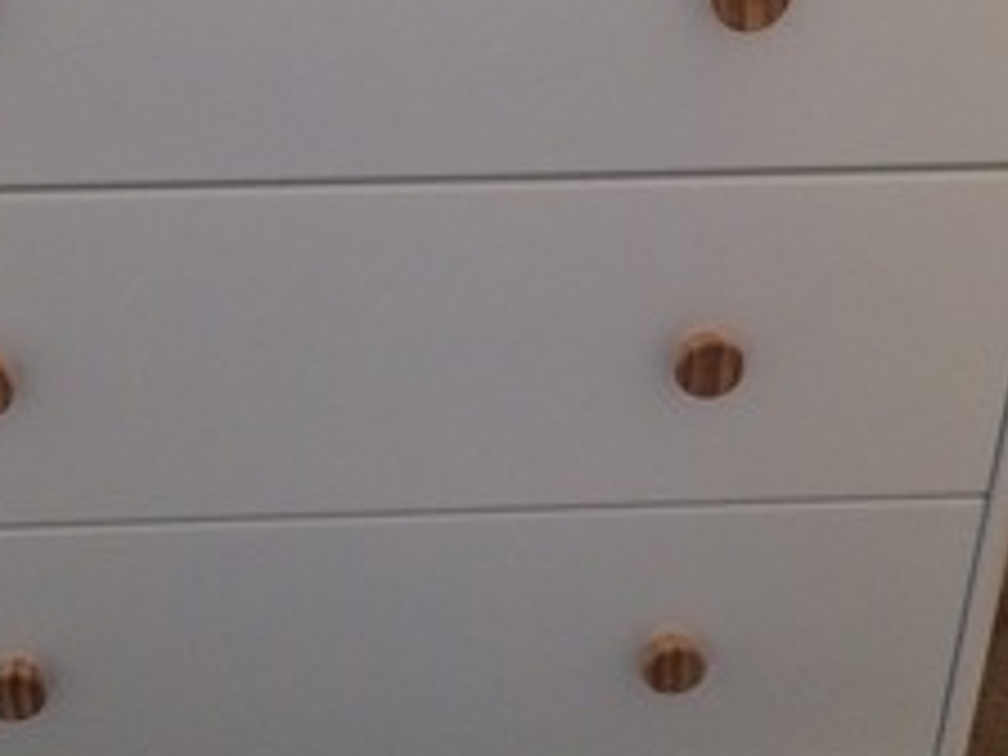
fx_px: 1951
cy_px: 182
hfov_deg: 28.9
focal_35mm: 67
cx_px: 410
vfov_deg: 21.7
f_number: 2.2
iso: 200
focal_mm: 4.12
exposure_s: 1/30
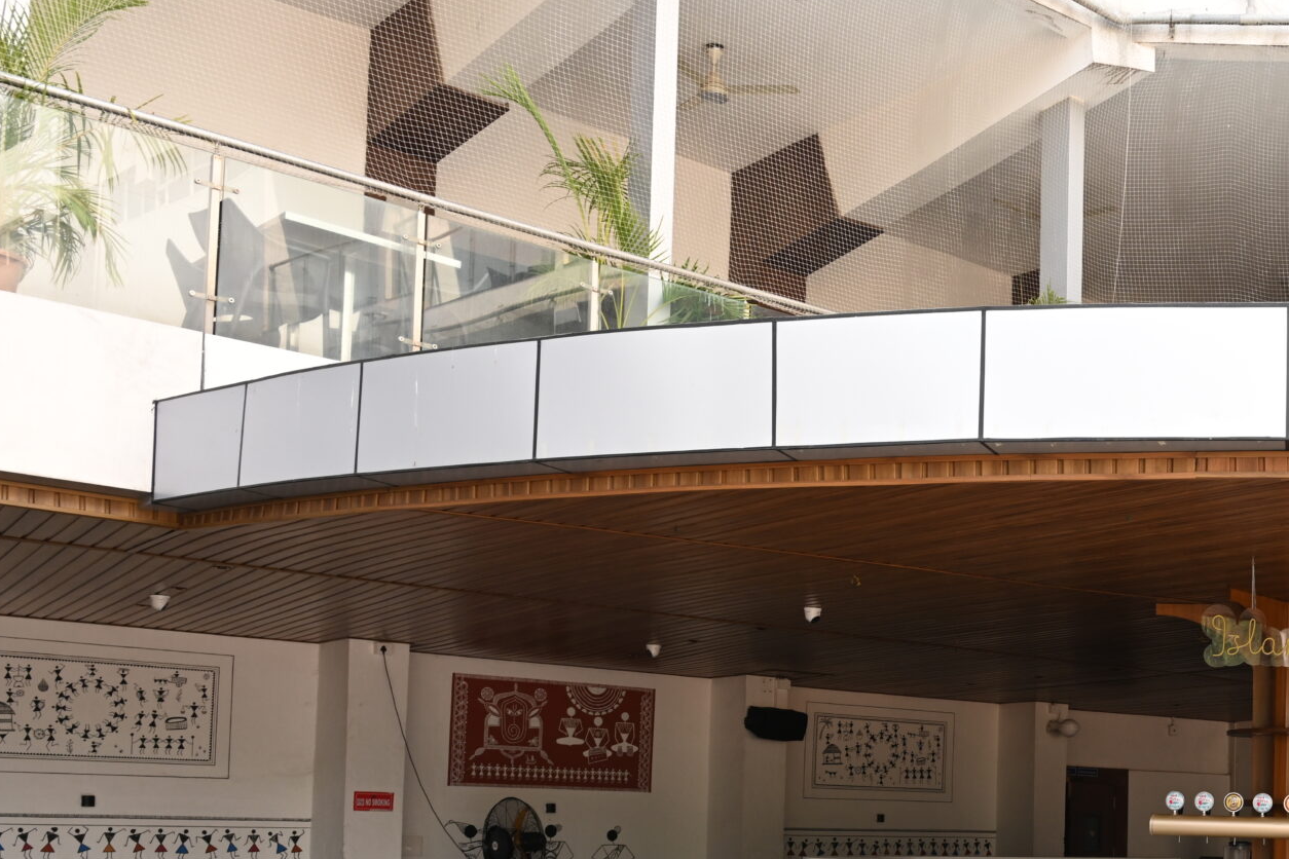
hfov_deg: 37.2
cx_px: 1207
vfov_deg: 26.8
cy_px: 726
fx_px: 1754
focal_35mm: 49
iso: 250
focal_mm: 24
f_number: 6.3
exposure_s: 1/100
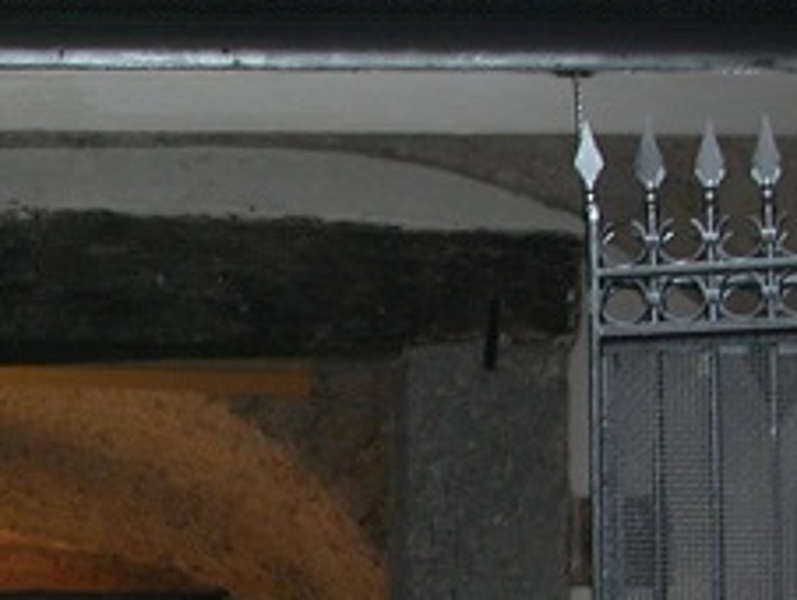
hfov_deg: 12.8
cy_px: 526
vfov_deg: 9.6
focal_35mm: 154
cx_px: 159
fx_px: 3549
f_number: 2.8
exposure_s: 1/8.6
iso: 100
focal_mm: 8.9
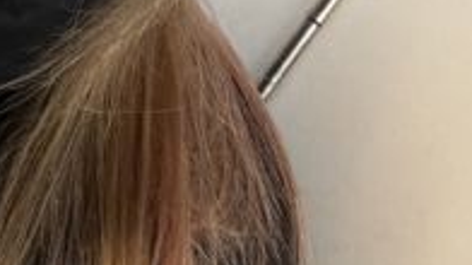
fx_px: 1251
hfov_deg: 20.4
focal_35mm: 100
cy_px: -137
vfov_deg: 11.6
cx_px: -48
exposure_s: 1/60
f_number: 2.2
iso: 250
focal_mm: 2.71
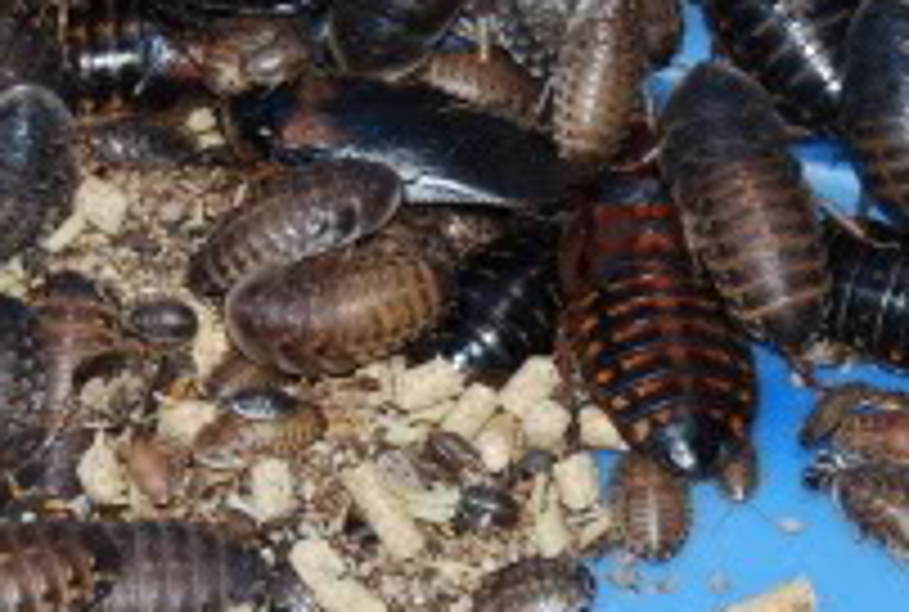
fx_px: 5698
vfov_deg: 6.1
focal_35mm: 225
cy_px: 178
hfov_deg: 9.1
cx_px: 668
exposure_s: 1/60
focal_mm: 38
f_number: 4.8
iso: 200
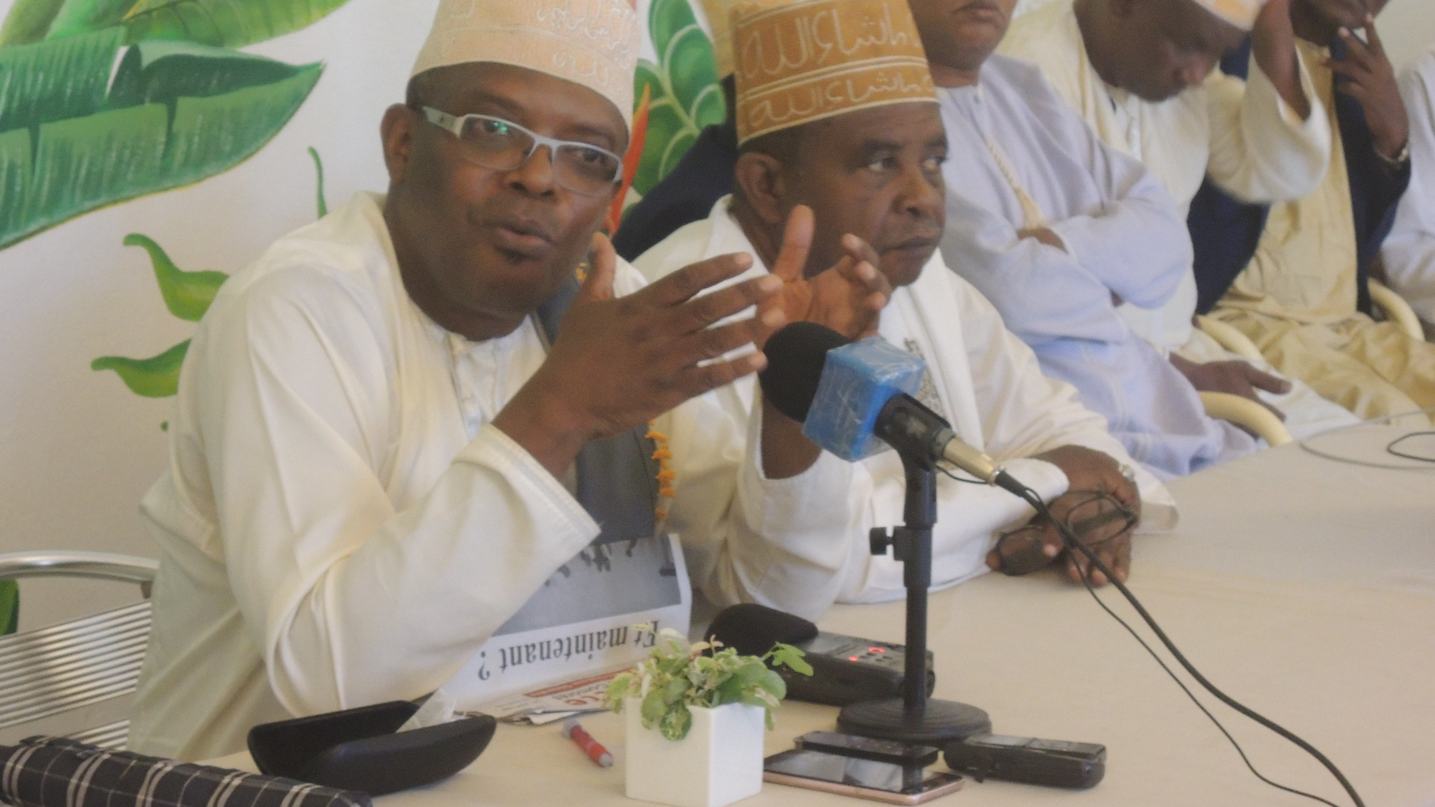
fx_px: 4148
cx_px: 718
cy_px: 273
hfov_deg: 19.6
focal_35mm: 109
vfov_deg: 11.1
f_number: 4.9
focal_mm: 17.9
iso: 800
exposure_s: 1/10
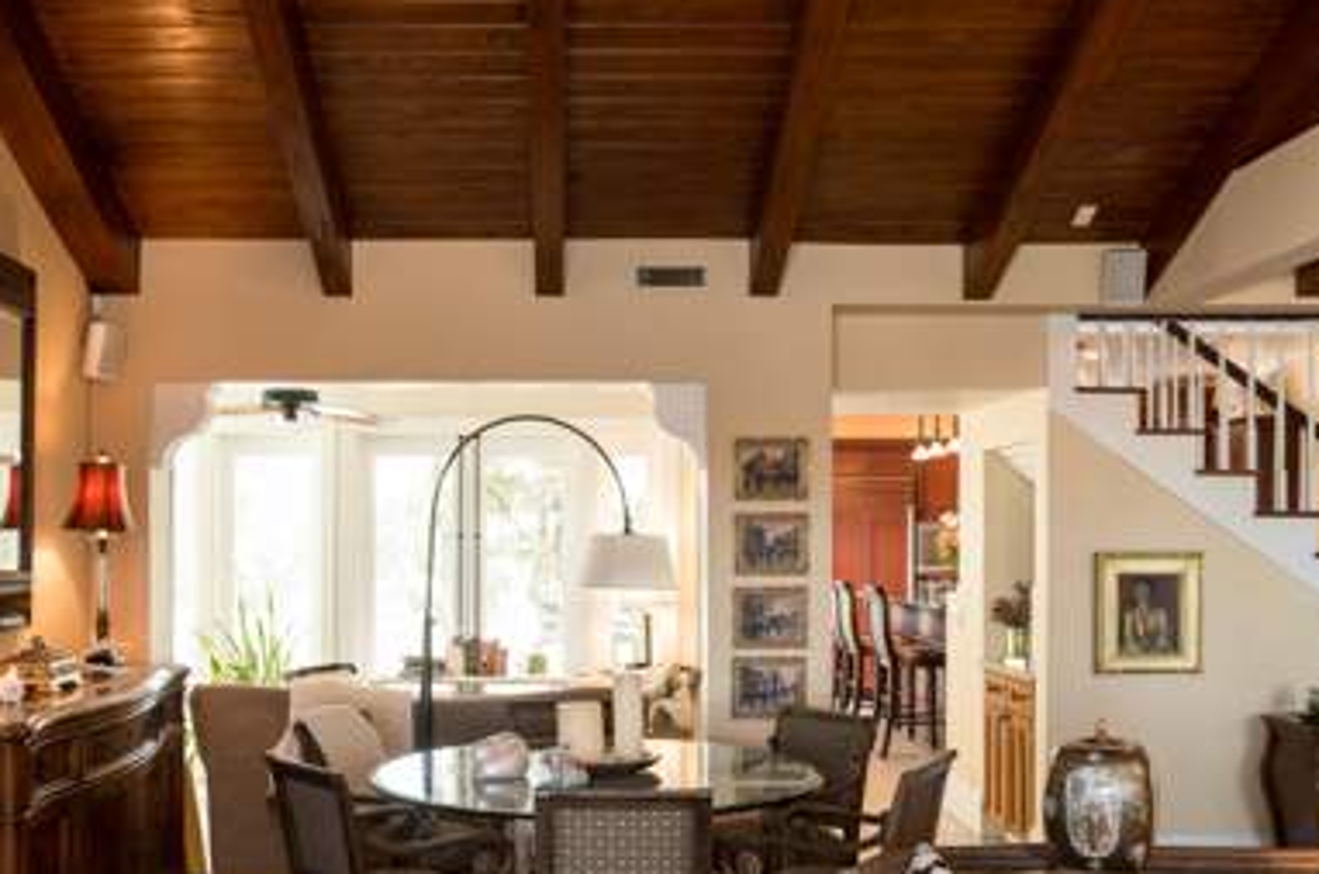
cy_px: 522
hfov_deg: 50.5
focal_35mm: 38
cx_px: 540
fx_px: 1389
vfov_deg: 34.8
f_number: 8
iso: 500
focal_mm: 30
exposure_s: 1/6
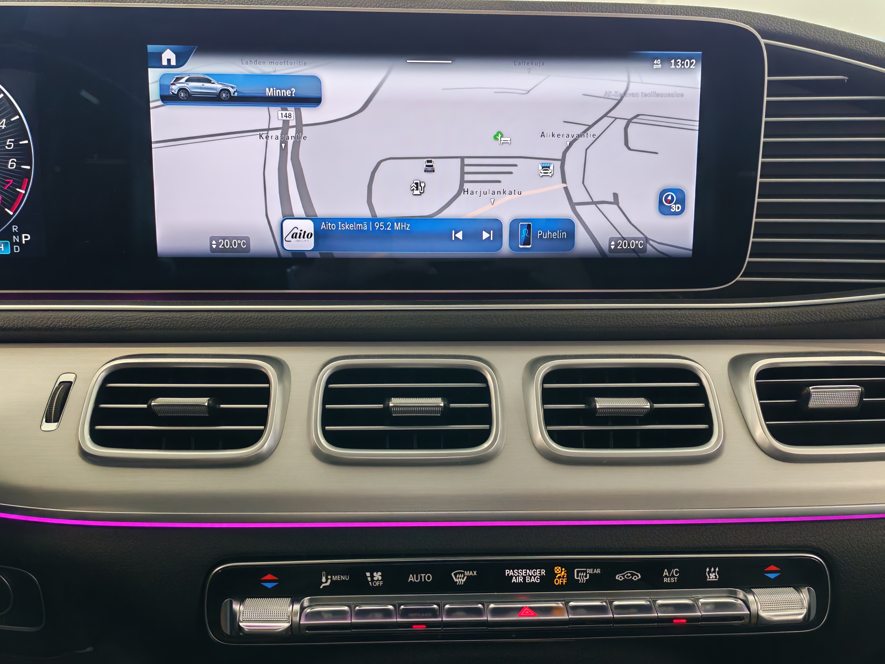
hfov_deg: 56.8
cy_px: 332
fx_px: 818
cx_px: 442
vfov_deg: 44.2
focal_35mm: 32
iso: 640
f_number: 1.9
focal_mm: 6.12
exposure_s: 1/100
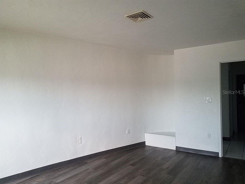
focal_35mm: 26
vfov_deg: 53.1
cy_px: 92
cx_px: 122
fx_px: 184
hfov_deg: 67.3
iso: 200
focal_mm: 4.2
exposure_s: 1/24
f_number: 1.7
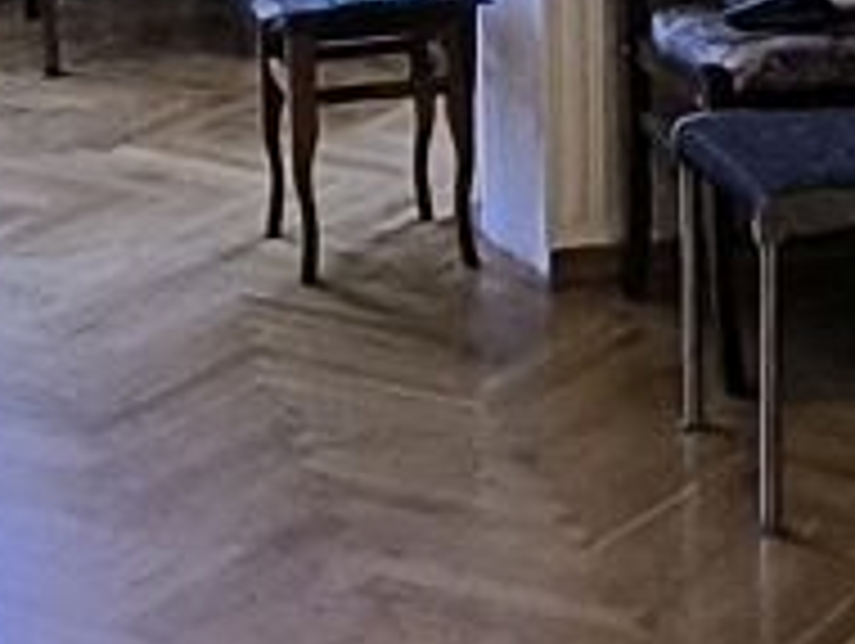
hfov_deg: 16.2
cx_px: 526
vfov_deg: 11.6
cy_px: -432
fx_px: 2992
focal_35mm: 121
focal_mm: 1.65
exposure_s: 1/33.3
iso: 250
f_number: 2.2
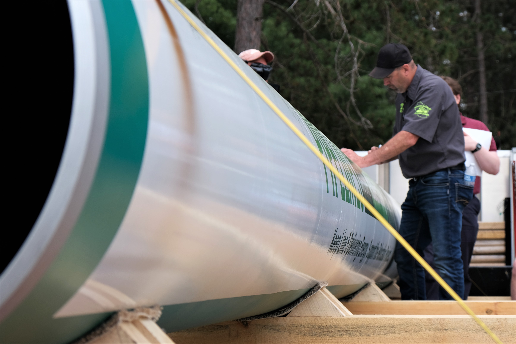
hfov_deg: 24.5
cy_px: 172
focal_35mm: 83
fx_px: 1190
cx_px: 258
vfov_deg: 16.5
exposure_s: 1/250
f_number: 4.5
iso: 160
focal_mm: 55
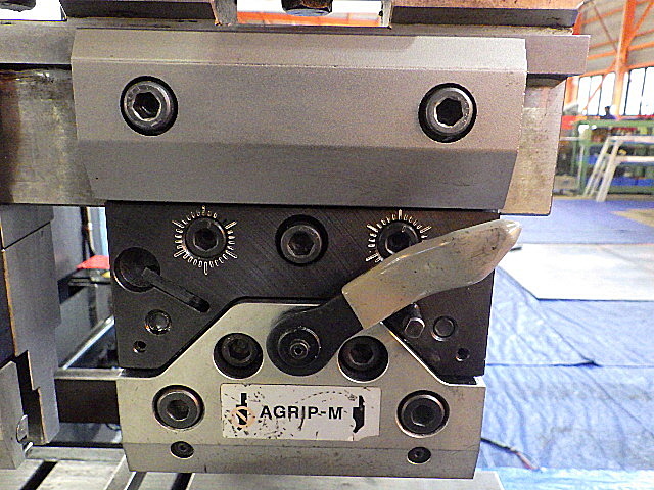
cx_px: 327
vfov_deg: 49.7
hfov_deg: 63.4
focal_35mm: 28
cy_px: 245
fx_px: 529
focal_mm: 5
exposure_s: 1/45
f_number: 3.5
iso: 1000
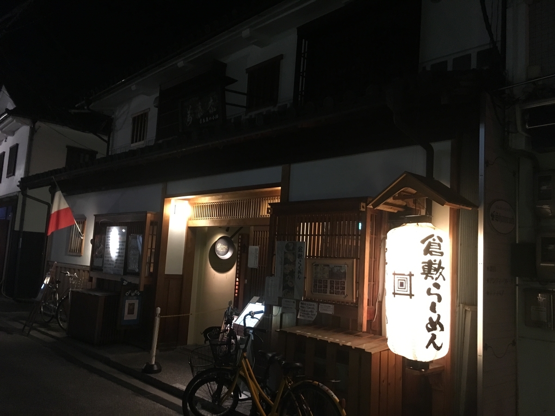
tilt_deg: +8.6
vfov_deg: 48.2
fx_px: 465
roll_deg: -4.0
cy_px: 208
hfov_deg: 61.7
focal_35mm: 29
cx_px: 278
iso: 200
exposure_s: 1/15
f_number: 2.2
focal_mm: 4.15
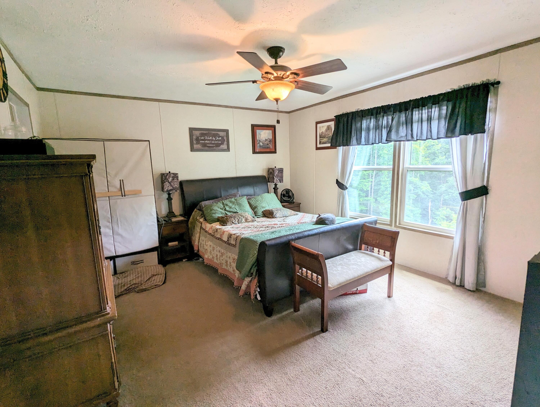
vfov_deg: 78.2
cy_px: 204
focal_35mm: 16
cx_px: 270
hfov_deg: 94.4
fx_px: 250
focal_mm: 2.35
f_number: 2.2
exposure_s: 1/105
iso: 84
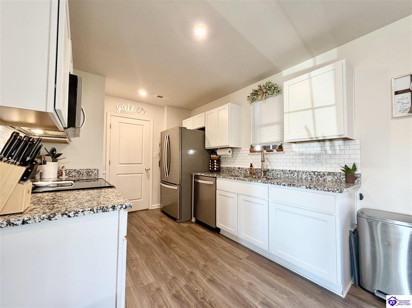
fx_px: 167
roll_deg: -0.3
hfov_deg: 102.1
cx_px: 206
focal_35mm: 14
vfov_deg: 85.6
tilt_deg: +1.7
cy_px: 154
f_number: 2.2
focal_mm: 2.22
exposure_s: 1/60
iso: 200
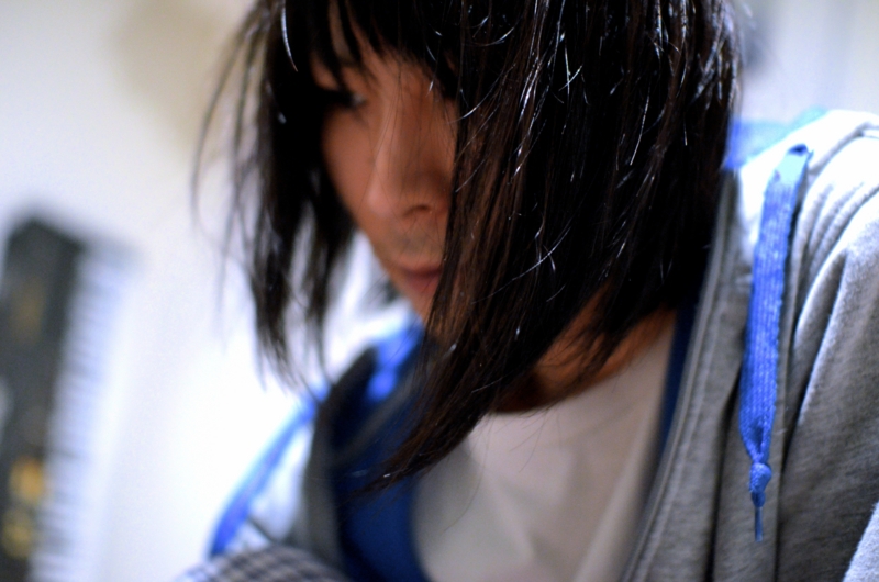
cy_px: 291
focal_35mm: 45
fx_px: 1097
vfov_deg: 29.7
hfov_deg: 43.7
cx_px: 440
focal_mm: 30
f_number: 1.8
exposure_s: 1/40
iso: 1250
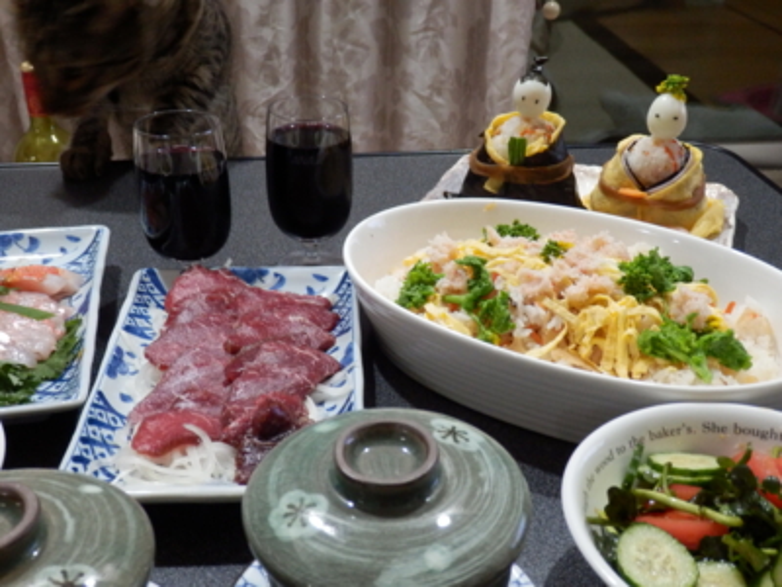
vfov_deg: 36.0
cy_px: 294
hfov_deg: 46.8
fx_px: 904
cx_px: 391
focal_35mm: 40
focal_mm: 7.3
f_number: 3.7
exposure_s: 1/10
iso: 800
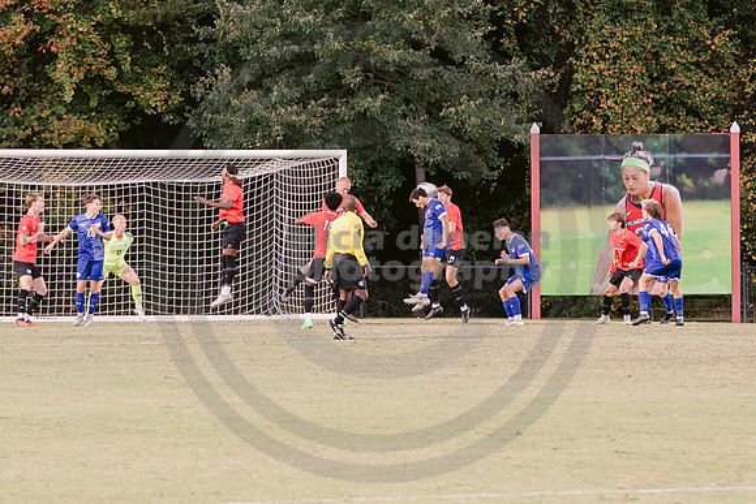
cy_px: 154
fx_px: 5759
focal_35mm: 274
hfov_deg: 7.5
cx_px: 369
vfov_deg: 5.0
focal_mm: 90
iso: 640
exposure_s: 1/125
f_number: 3.2
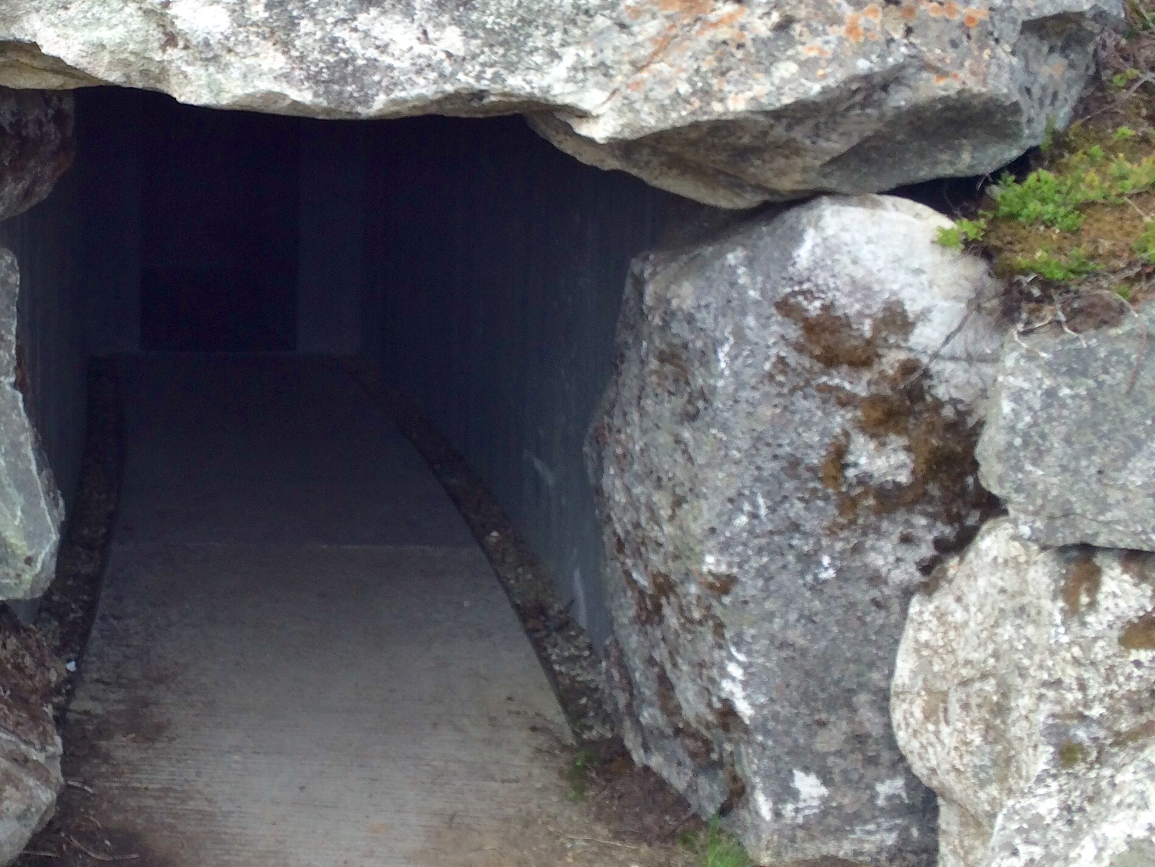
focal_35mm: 50
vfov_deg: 28.9
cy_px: 298
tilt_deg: -9.2
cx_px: 229
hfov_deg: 36.8
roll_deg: -0.2
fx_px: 1668
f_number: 2.2
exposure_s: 1/651
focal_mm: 4.15
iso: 32
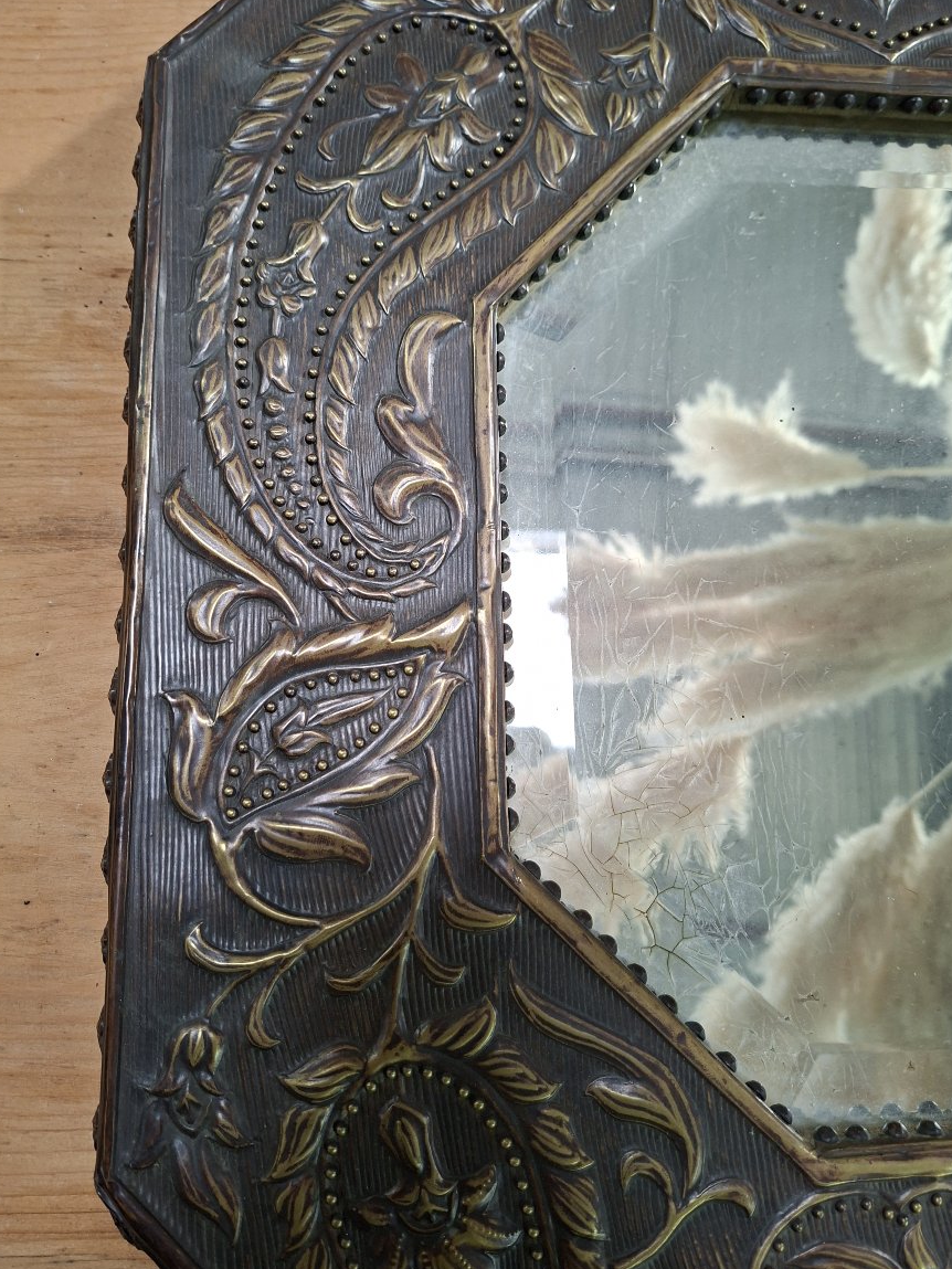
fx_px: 880
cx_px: 464
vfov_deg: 71.6
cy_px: 621
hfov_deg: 56.8
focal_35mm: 24
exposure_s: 1/50
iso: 250
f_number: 1.8
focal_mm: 5.54
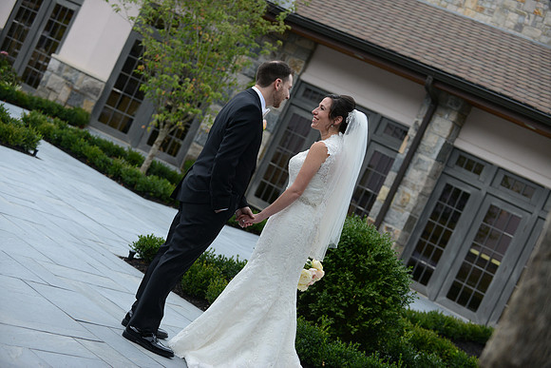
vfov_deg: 19.5
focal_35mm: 70
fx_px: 1072
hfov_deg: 28.8
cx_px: 276
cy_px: 184
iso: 500
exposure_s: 1/1600
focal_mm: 70
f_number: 4
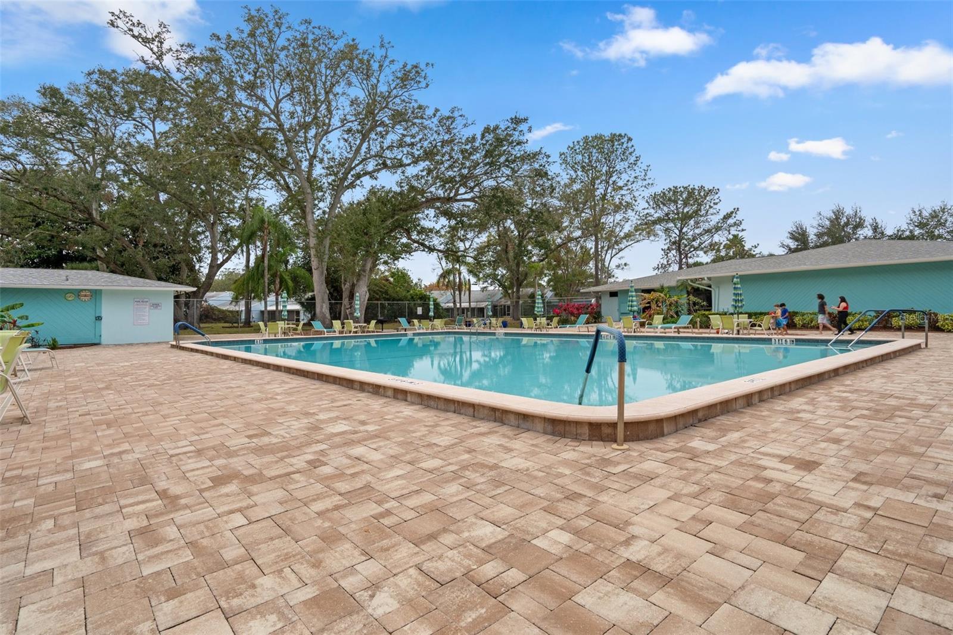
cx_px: 476
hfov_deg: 93.3
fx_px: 450
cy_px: 318
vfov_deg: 70.4
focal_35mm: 17
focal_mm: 17
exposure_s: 1/25
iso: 320
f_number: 8
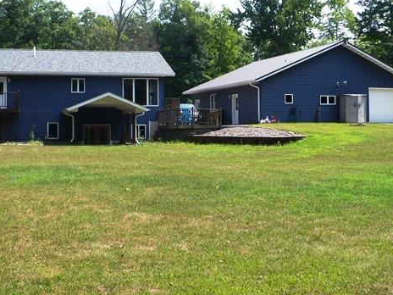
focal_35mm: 51
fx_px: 579
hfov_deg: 37.4
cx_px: 174
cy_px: 125
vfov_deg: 28.5
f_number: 2.8
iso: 100
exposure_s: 1/640
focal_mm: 6.1
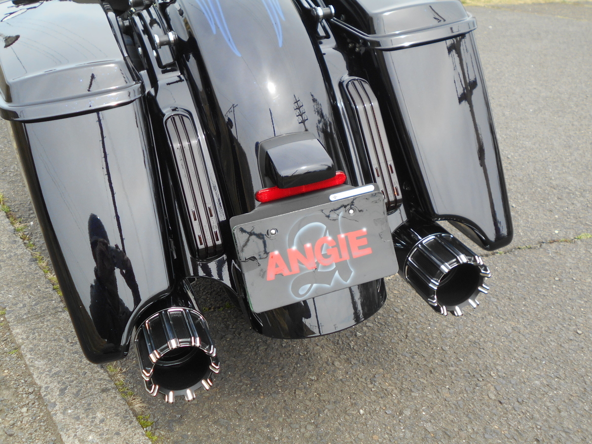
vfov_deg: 36.8
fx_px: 667
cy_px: 222
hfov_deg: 47.9
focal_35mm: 39
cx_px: 296
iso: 80
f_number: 3.9
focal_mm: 6.7
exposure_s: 1/250
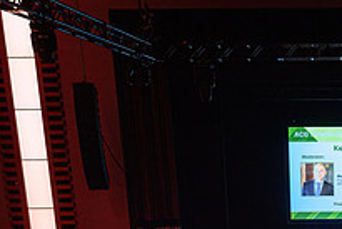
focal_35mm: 68
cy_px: 292
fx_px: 646
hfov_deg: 27.3
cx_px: 370
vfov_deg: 18.7
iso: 1600
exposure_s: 1/100
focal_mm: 24
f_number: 3.2
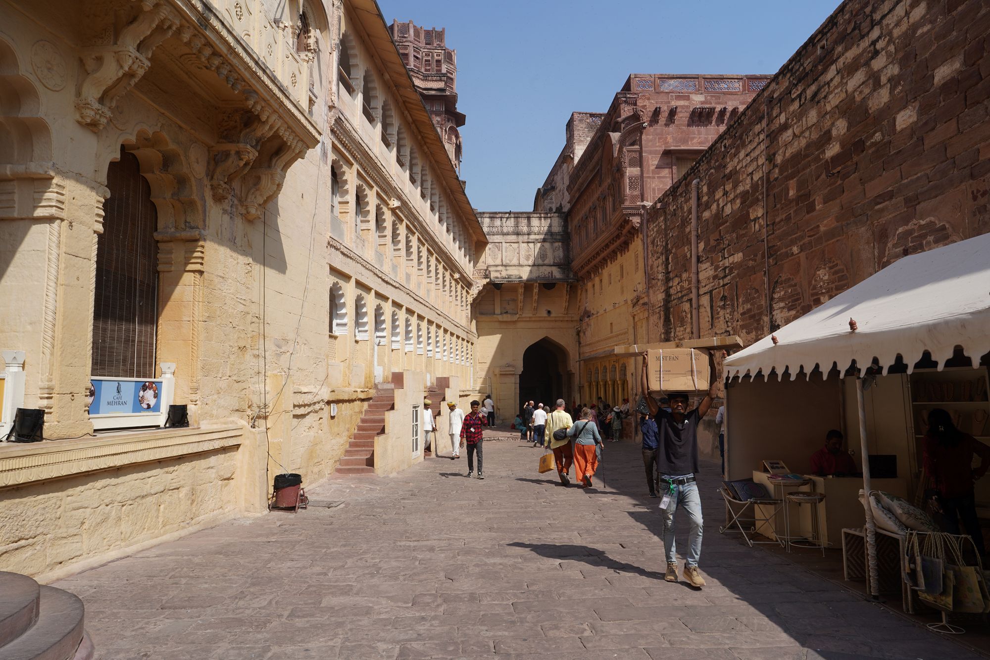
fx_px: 660
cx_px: 495
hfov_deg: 73.7
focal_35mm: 24
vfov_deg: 53.1
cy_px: 330
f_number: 14
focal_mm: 24
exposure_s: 1/100
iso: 100
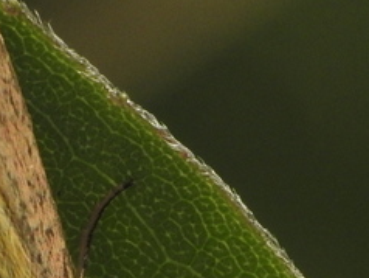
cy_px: 286
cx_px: 125
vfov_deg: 3.1
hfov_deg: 4.1
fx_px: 5165
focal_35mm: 484
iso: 400
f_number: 6.3
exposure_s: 1/1600
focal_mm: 24.2
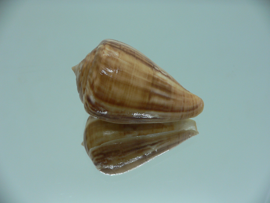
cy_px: 102
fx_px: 273
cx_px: 135
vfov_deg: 40.7
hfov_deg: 52.6
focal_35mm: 35
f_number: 2.8
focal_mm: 4.6
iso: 80
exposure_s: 1/60
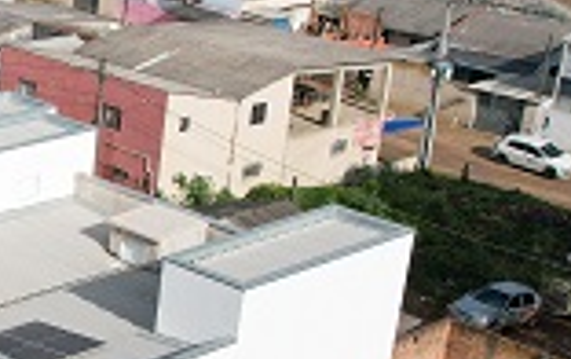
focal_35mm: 86
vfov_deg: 15.1
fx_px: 1340
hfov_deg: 20.7
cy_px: 319
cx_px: -267
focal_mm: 8.38
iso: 100
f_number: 2.8
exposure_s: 1/3200
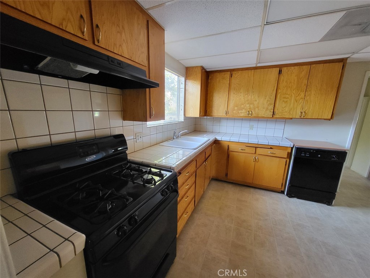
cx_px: 185
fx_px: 139
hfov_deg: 106.2
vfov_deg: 89.9
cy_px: 139
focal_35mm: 13
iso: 400
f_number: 2.2
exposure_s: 1/60
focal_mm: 1.74
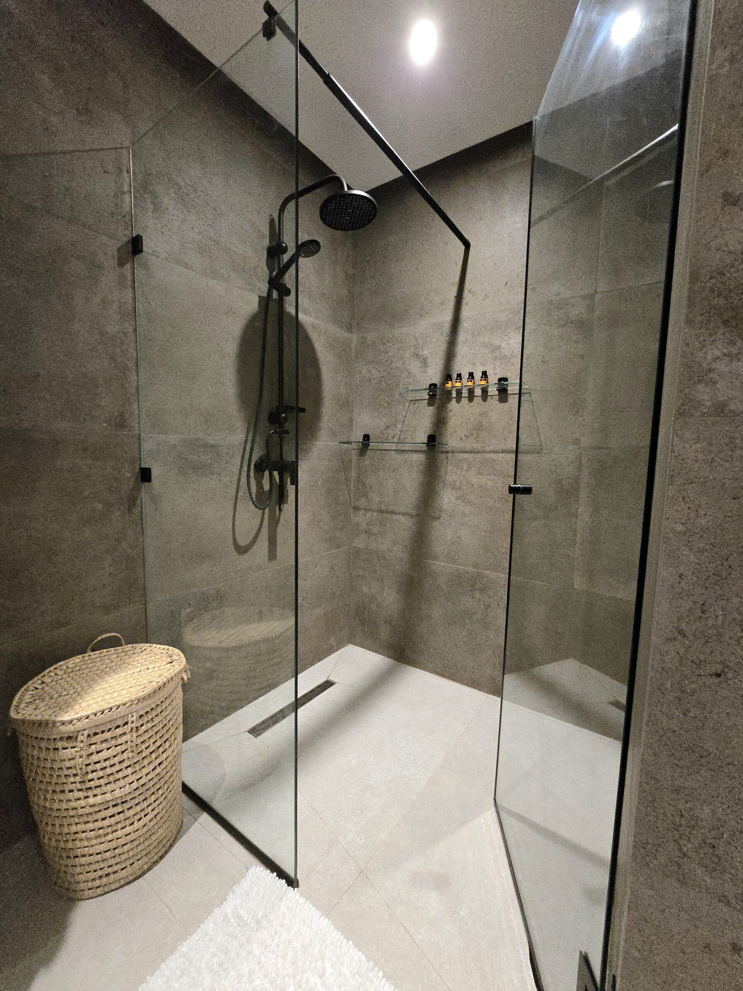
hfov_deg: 89.9
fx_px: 372
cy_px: 496
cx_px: 372
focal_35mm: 13
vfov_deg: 106.2
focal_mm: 2.2
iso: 1250
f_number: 2.2
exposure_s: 1/40
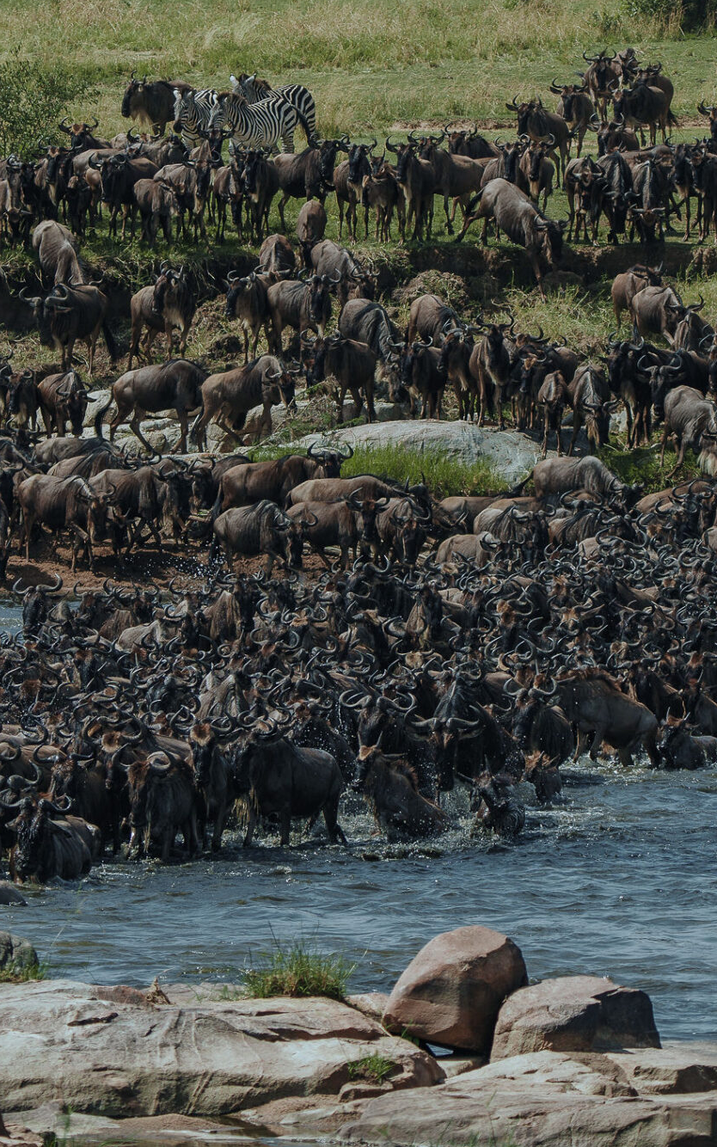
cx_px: 303
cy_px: 560
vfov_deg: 5.0
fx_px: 13097
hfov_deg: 3.1
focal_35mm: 419
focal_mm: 200
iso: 250
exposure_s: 1/1000
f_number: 5.6
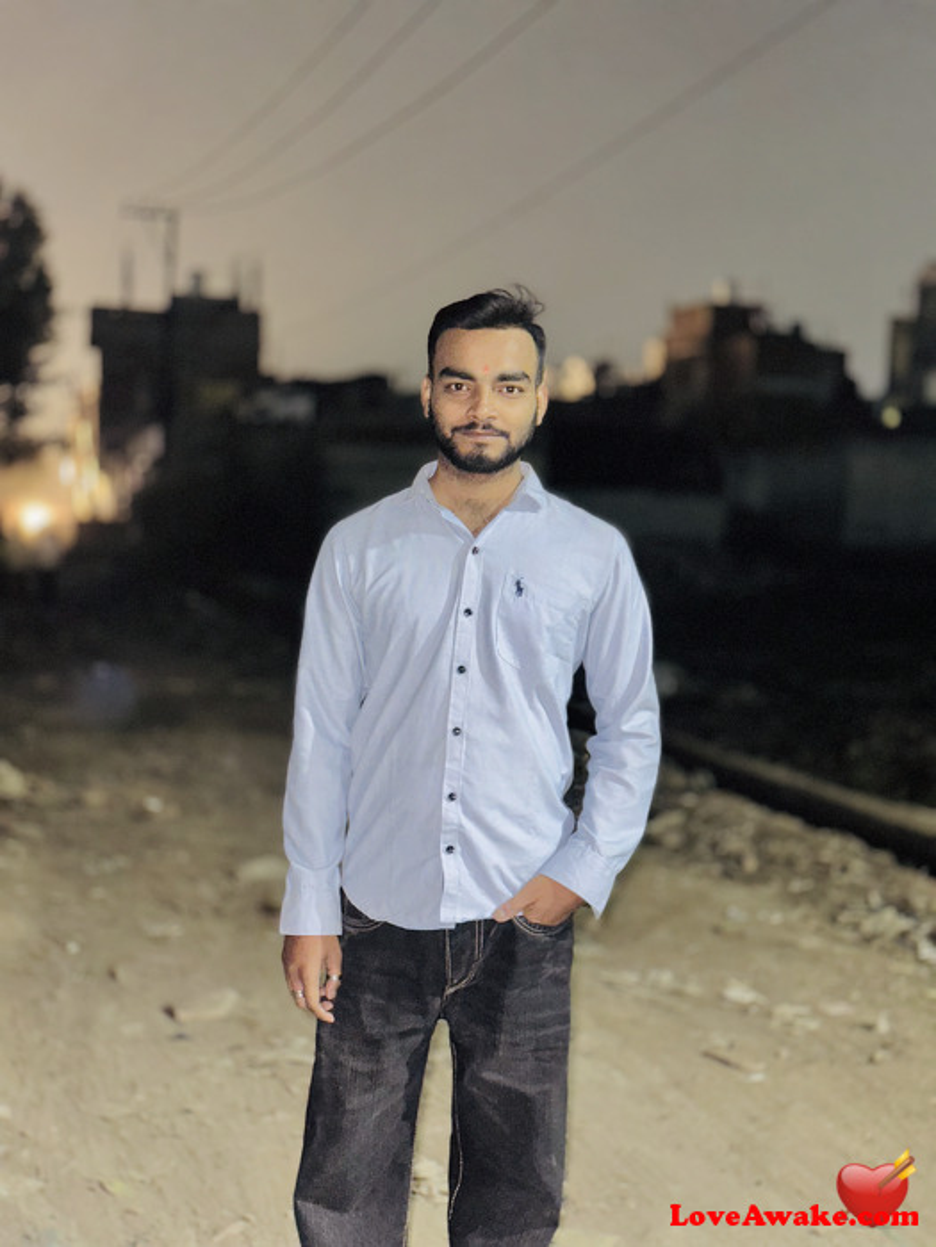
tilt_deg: -3.4
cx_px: 468
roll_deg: -1.4
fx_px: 1731
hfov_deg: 30.3
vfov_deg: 39.7
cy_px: 624
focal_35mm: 48
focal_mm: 6.86
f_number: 1.78
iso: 320
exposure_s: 1/4
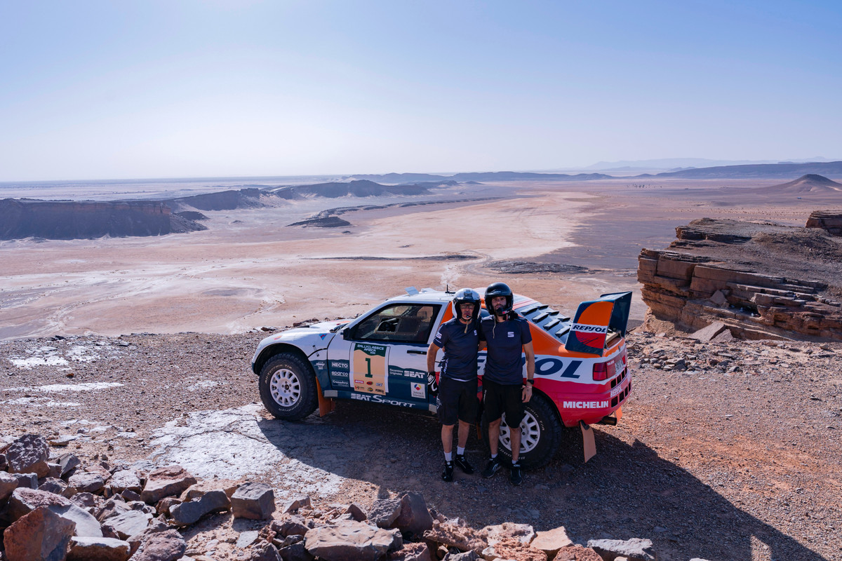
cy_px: 280
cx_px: 421
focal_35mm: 28
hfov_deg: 65.5
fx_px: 655
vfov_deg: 46.4
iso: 250
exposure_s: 1/250
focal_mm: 28
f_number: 6.3
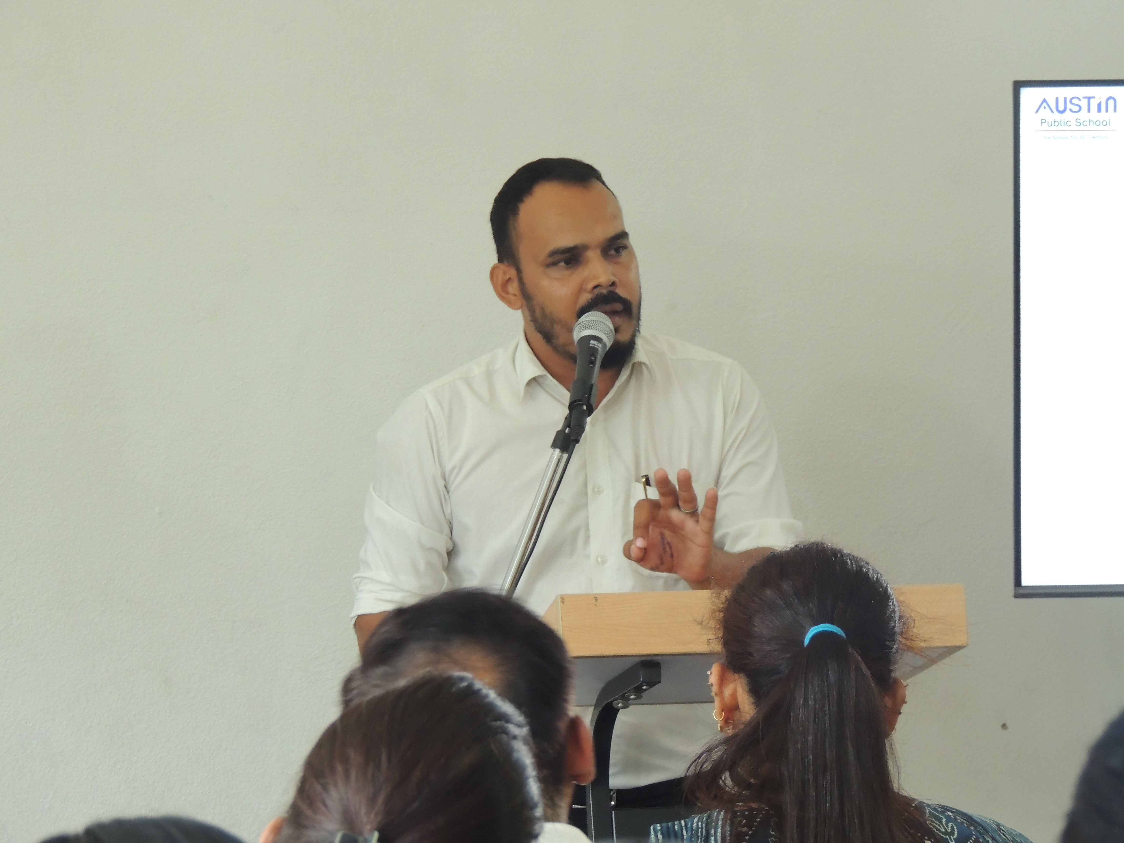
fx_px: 5520
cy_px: 422
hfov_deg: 11.6
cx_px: 562
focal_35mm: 170
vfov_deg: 8.7
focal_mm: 30.3
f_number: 4.5
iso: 640
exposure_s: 1/30
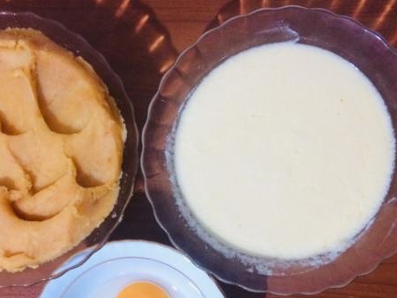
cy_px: 216
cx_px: 148
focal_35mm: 45
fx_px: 516
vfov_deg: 31.7
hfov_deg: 41.7
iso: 250
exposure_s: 1/17
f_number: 2.2
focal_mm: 4.15
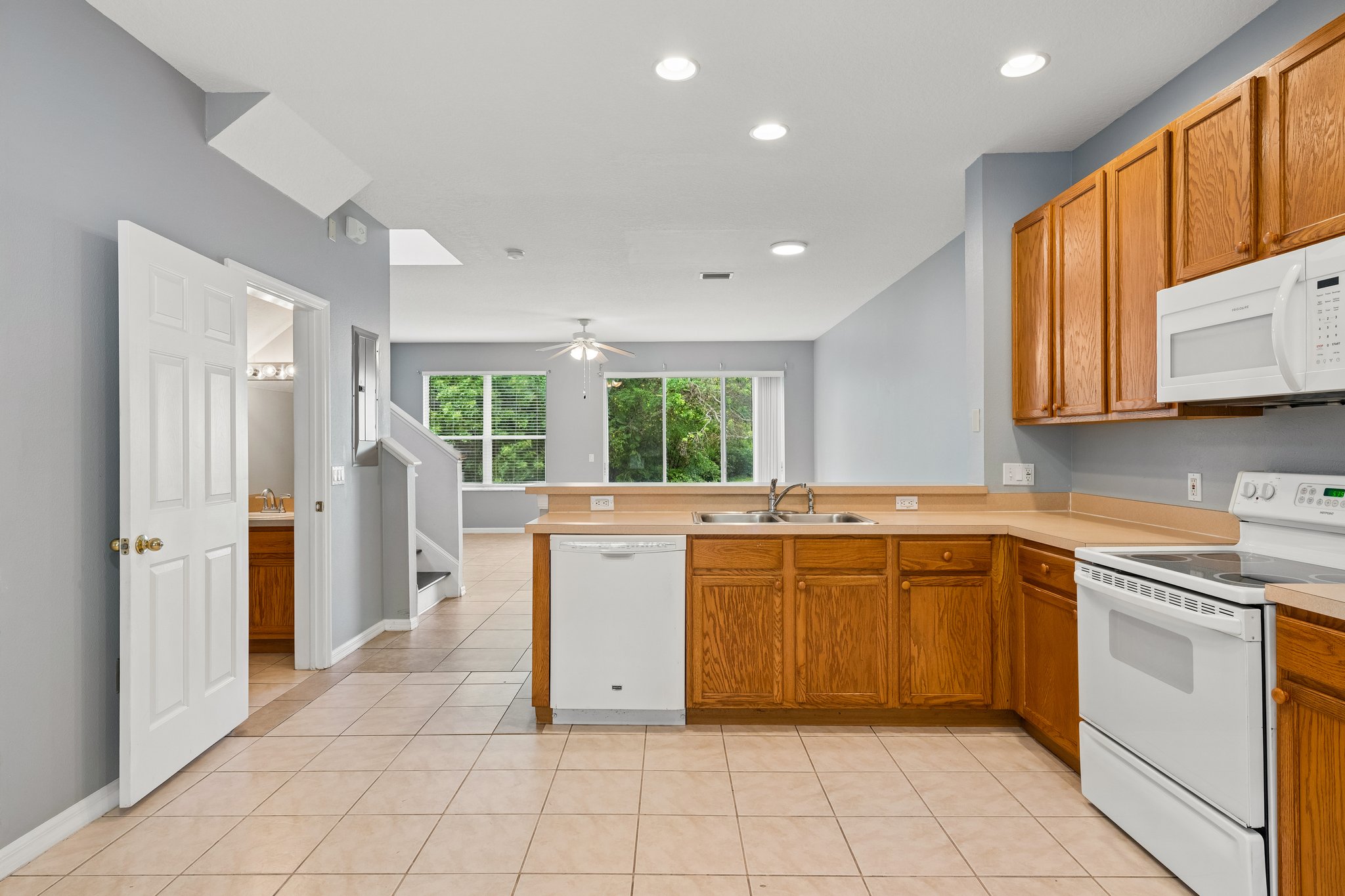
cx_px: 672
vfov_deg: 64.5
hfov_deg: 86.9
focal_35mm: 19
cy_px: 448
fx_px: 710
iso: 800
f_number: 8
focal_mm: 19
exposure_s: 1/20
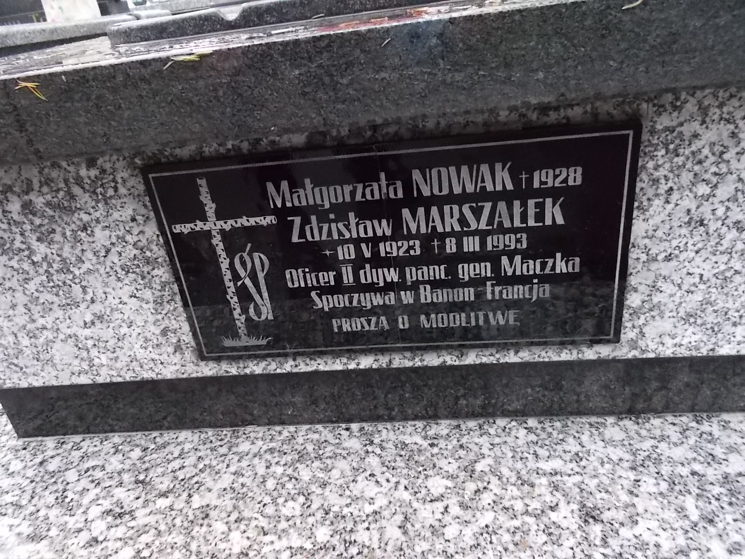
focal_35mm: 26
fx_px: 560
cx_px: 372
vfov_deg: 53.1
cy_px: 280
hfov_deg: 67.3
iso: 400
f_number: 3.2
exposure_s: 1/50
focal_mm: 4.6
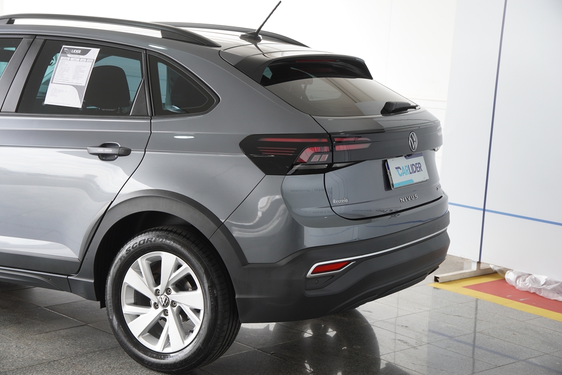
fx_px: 1054
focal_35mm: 68
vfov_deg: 20.2
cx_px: 281
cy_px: 188
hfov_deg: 29.9
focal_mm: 45
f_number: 4
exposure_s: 1/80
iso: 125
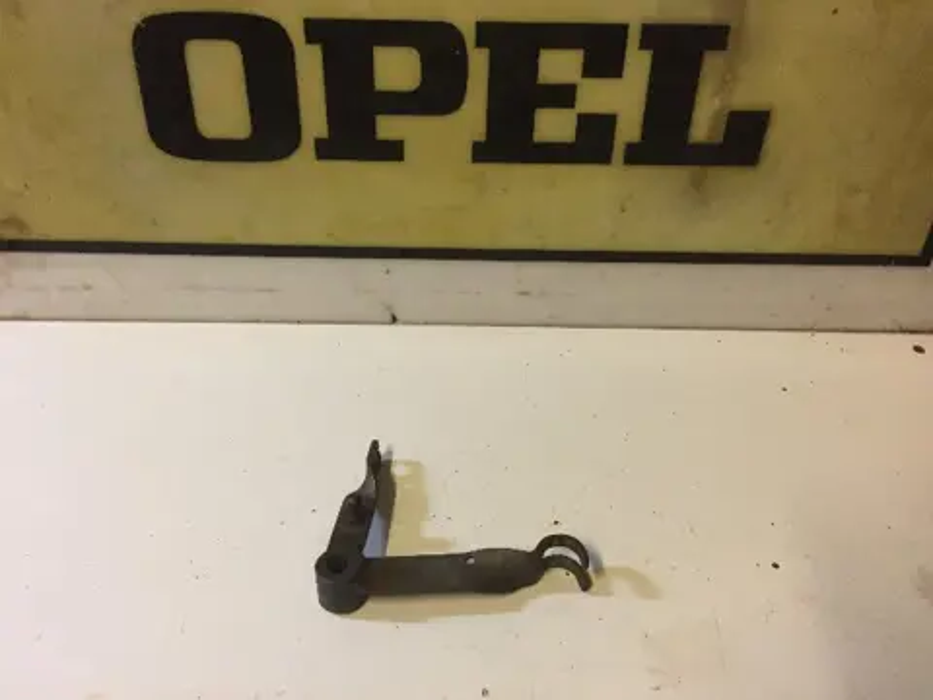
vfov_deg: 48.2
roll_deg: -4.3
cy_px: 350
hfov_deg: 61.7
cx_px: 466
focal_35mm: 29
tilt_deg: -41.7
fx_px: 782
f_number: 2.2
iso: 250
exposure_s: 1/33
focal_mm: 4.15
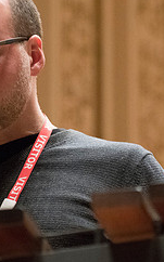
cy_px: 102
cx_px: 39
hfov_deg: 3.8
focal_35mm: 342
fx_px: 2449
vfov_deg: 6.1
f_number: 6.3
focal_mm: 140
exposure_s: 1/160
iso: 12800
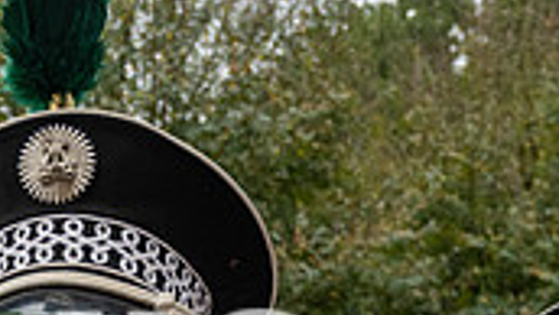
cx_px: 75
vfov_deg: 13.5
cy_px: 463
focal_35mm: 85
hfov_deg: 24.4
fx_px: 1261
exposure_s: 1/1600
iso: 640
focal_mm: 24
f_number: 4
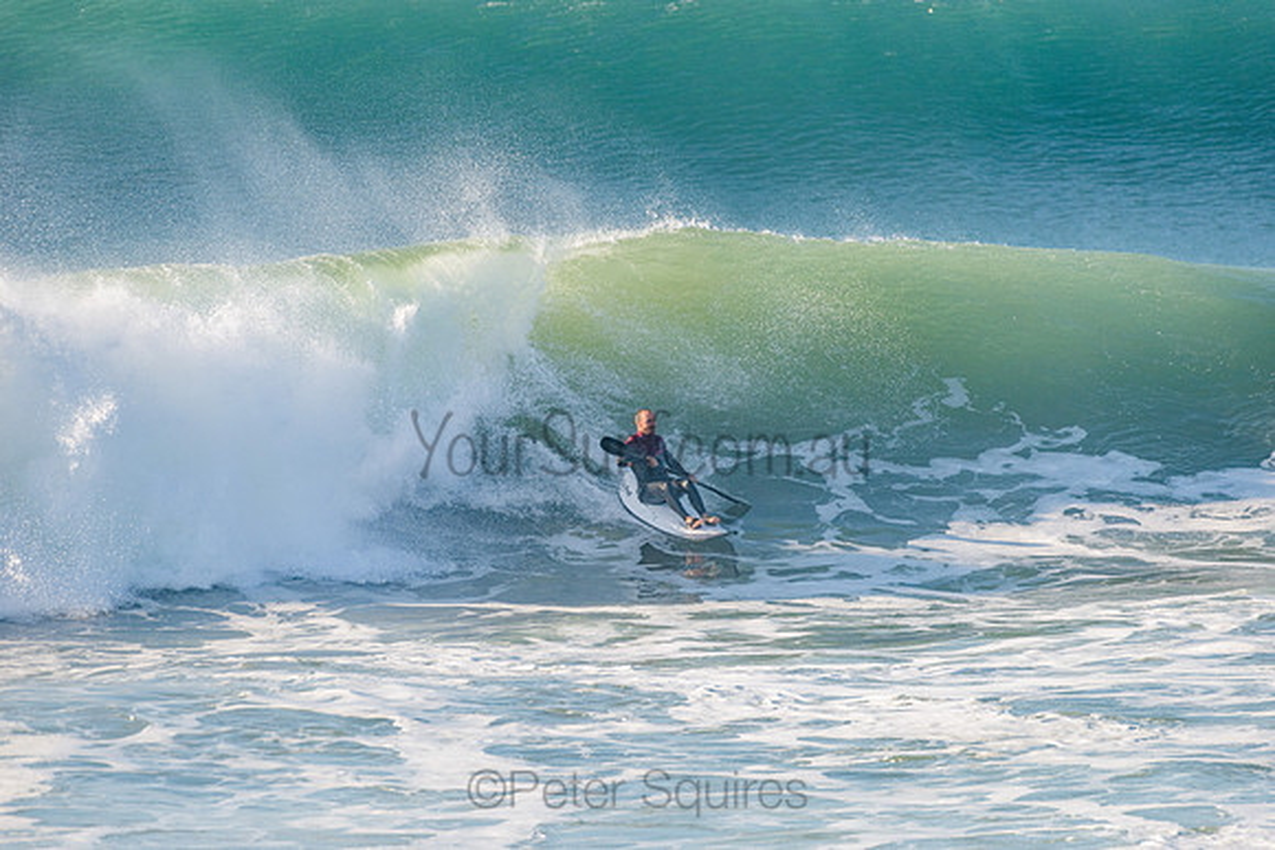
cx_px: 638
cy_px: 425
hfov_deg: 4.1
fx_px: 17712
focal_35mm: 500
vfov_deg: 2.8
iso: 250
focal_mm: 500
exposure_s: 1/1600
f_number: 5.6
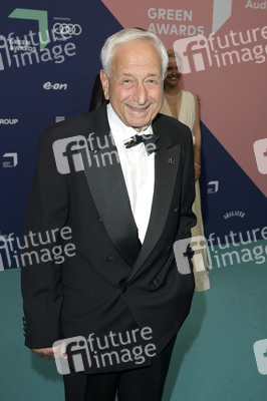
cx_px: 134
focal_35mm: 40
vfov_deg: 48.5
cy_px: 200
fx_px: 446
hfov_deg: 33.3
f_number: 6.3
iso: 800
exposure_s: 1/250
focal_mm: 40
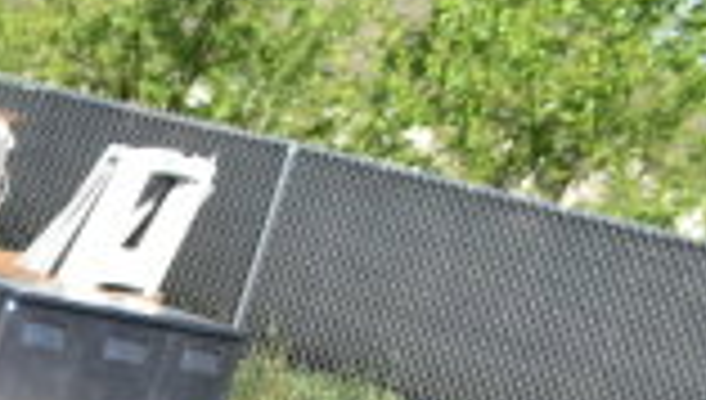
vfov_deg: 8.5
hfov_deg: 14.3
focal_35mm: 134
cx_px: -535
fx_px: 2513
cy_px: 879
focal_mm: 22
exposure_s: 1/250
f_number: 8
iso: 200
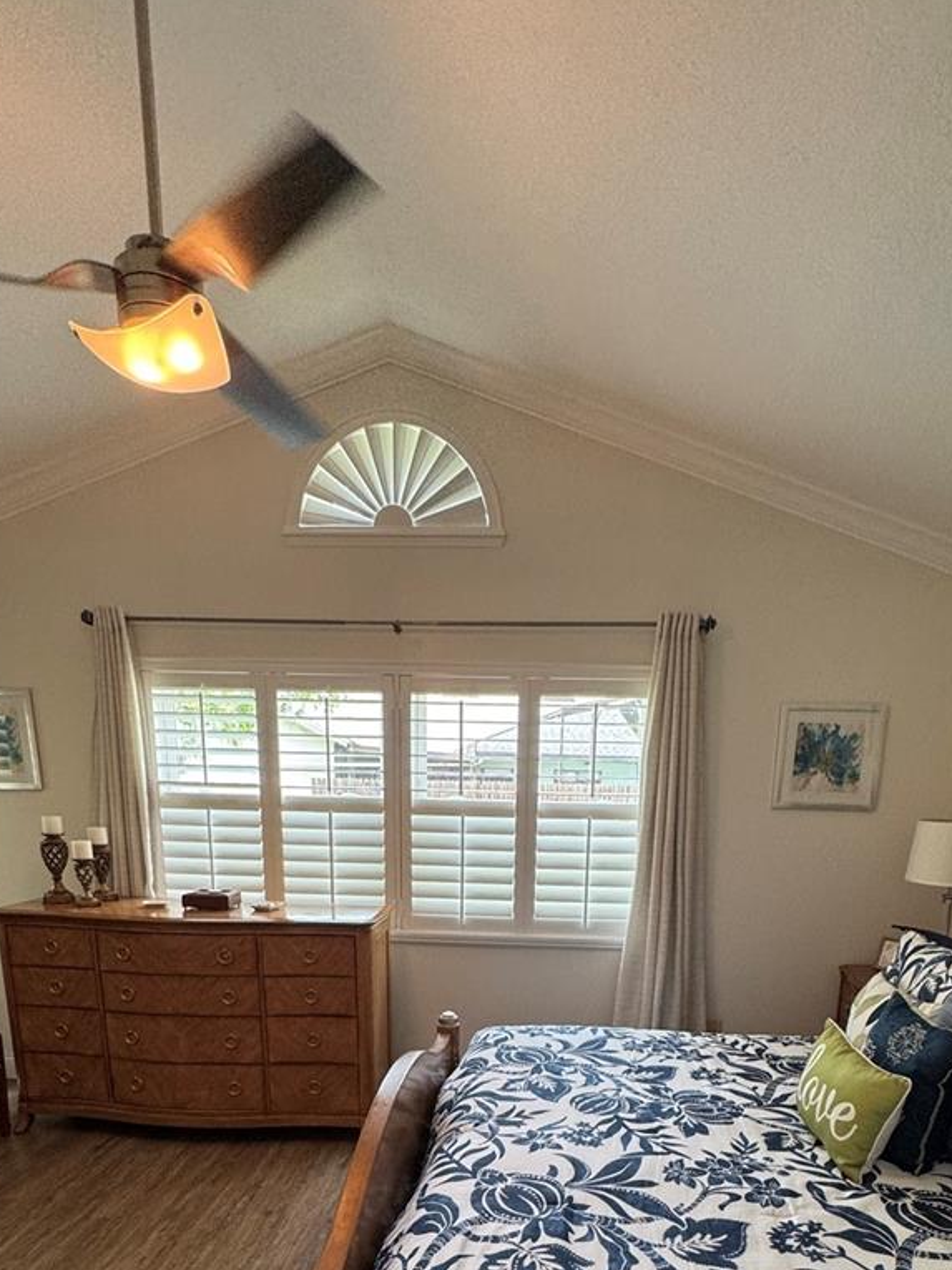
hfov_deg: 61.0
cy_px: 977
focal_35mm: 22
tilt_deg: -14.2
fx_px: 807
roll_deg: -0.5
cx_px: 510
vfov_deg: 70.4
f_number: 2.2
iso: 200
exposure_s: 1/120
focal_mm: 2.22
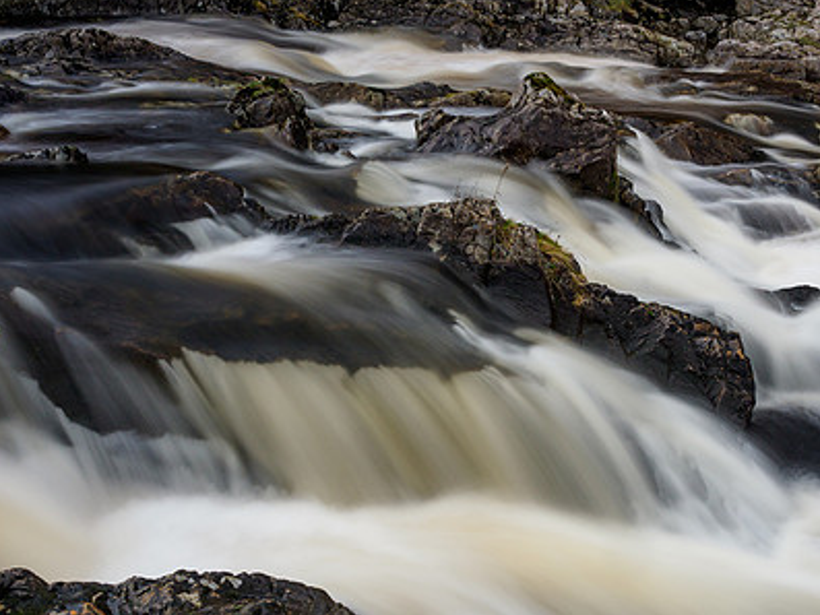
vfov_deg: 37.4
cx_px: 543
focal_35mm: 38
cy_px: 403
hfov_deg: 48.2
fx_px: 900
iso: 200
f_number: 7.1
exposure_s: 1.6
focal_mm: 13
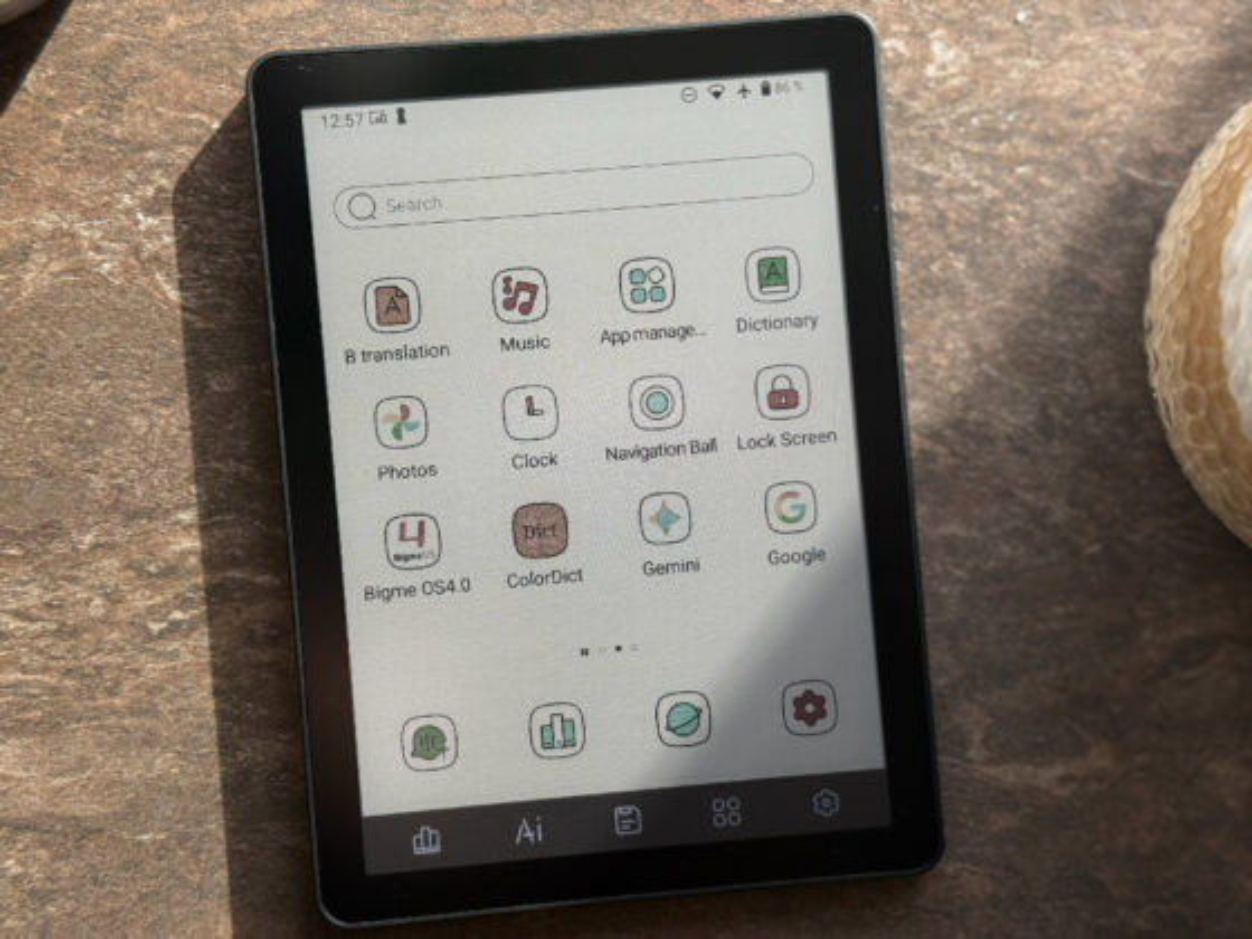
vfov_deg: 30.3
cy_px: 470
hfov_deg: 39.7
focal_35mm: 48
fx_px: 1736
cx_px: 626
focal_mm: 6.76
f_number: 1.78
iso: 64
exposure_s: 1/786
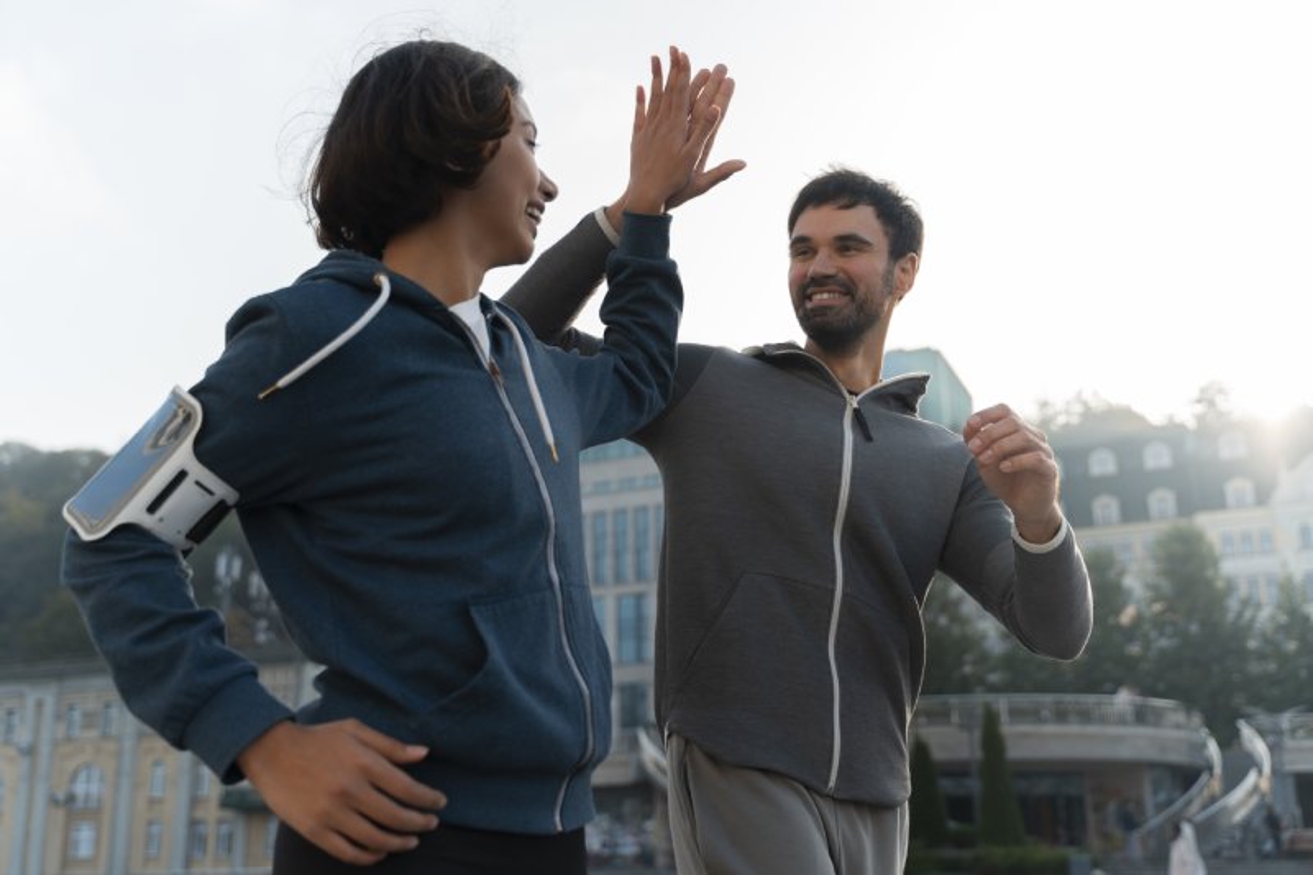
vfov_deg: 34.2
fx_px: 1422
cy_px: 438
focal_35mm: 39
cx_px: 656
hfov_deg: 49.6
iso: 400
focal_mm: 39
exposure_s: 1/3200
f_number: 2.8
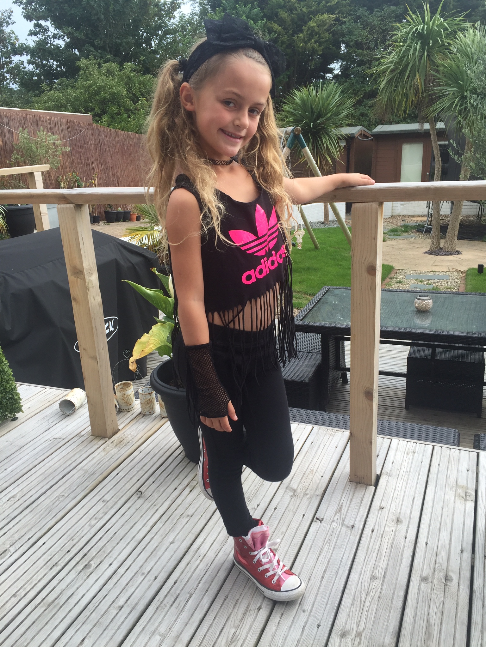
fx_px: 543
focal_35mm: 29
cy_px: 324
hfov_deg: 48.2
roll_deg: +3.6
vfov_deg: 61.7
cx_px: 243
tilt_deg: -17.9
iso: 32
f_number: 2.2
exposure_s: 1/321
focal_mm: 4.15
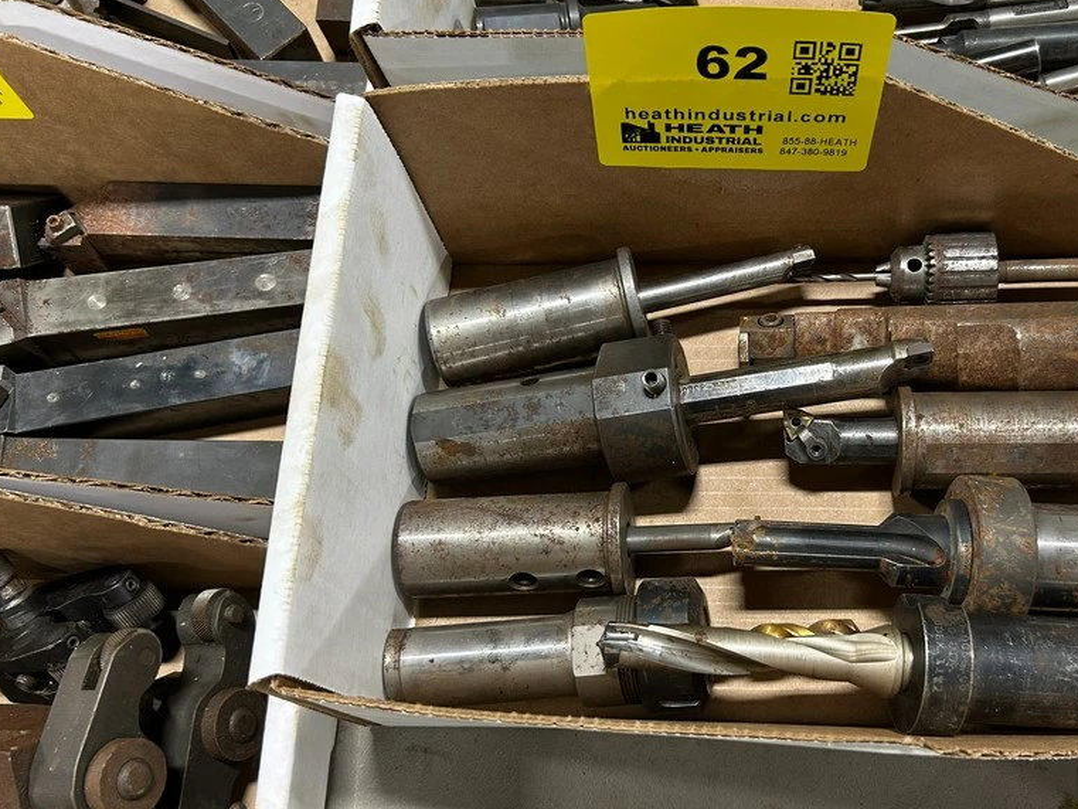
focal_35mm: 35
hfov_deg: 51.7
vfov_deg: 40.6
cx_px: 711
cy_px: 458
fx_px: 1090
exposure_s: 1/60
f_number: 1.5
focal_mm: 5.7
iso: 100
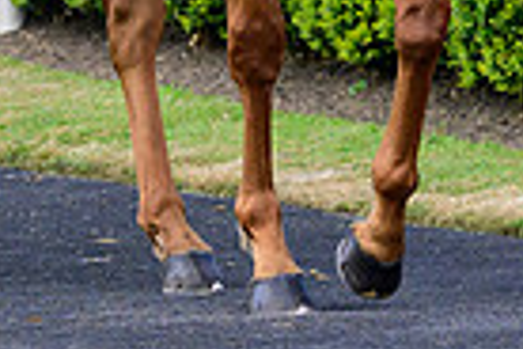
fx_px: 13757
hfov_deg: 2.2
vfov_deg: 1.5
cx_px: 352
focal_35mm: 947
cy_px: -311
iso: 1000
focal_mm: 150
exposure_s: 1/1250
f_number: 5.6
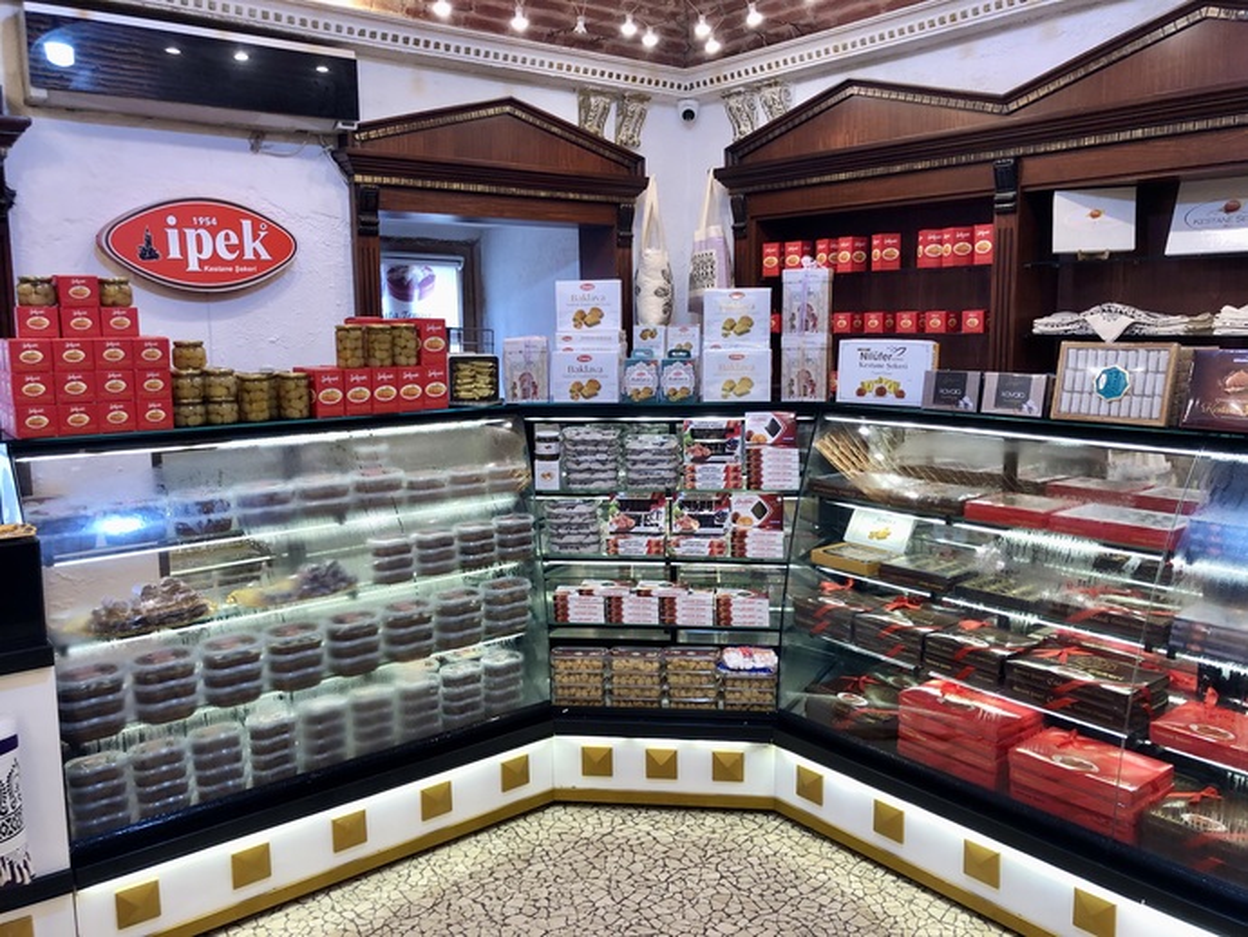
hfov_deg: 63.4
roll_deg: +1.0
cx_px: 624
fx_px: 1010
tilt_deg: -9.1
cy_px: 468
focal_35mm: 28
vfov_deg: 49.8
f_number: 1.8
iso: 32
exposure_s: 1/25
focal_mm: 3.99
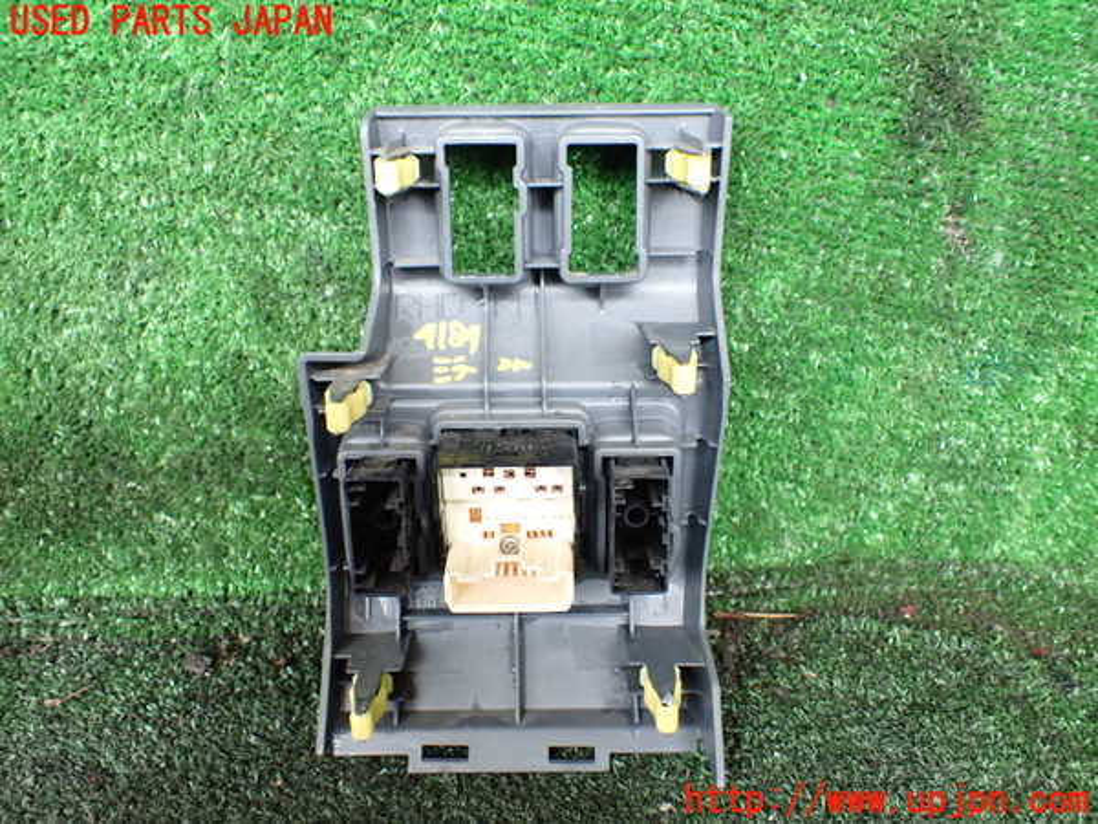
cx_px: 549
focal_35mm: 30
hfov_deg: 60.0
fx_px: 952
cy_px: 412
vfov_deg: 46.8
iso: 800
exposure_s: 1/125
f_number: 2.3
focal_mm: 5.4
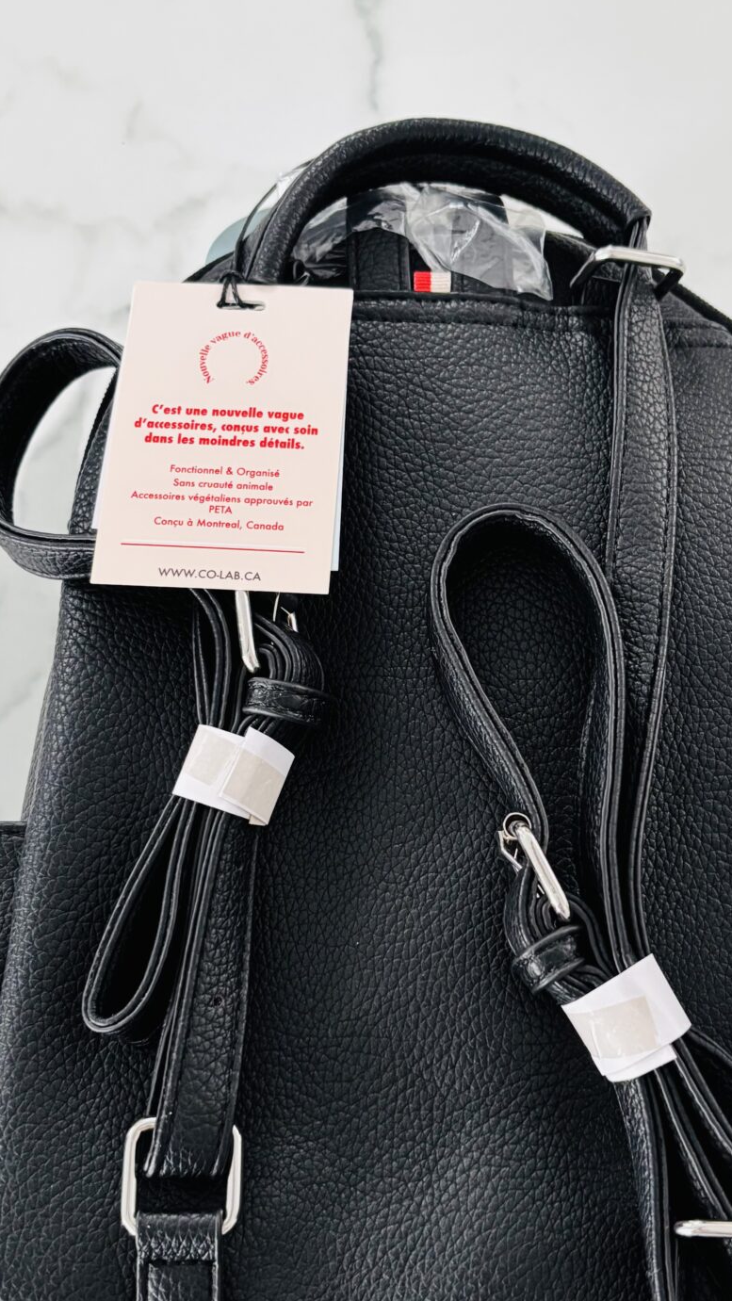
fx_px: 1449
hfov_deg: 28.3
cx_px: 435
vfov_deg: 48.1
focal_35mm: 42
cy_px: 774
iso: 640
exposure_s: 1/40
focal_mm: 5.96
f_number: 1.6
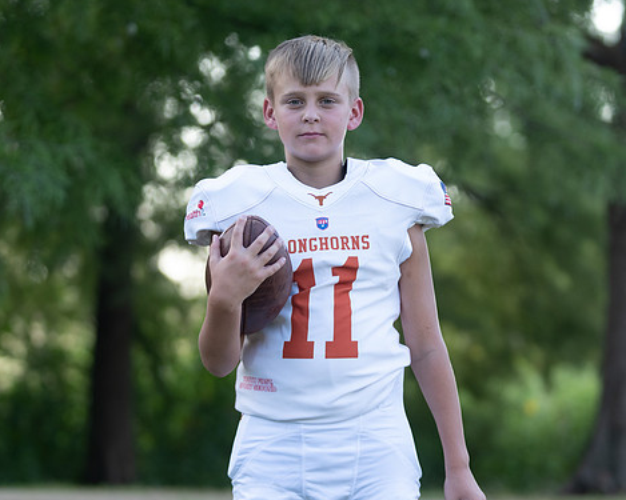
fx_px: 3112
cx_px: 327
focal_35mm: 168
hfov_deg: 11.5
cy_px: 297
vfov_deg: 9.2
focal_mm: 93
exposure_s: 1/400
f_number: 2.8
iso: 250
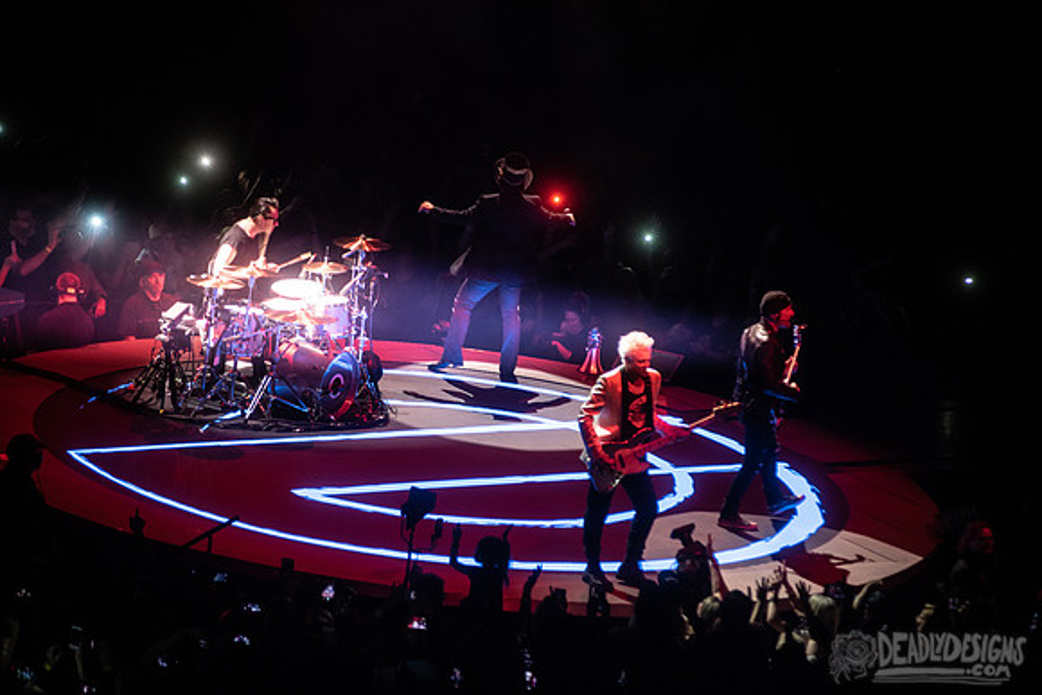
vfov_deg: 6.9
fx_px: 5790
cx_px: 521
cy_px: 348
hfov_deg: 10.3
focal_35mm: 200
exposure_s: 1/500
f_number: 3.2
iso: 1600
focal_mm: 200
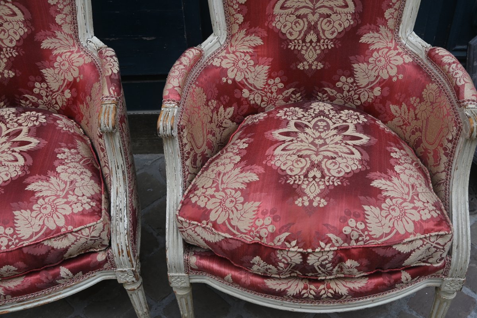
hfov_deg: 49.6
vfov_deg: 34.2
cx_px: 238
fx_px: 517
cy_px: 159
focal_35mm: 39
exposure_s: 1/250
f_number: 5
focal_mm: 26
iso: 200
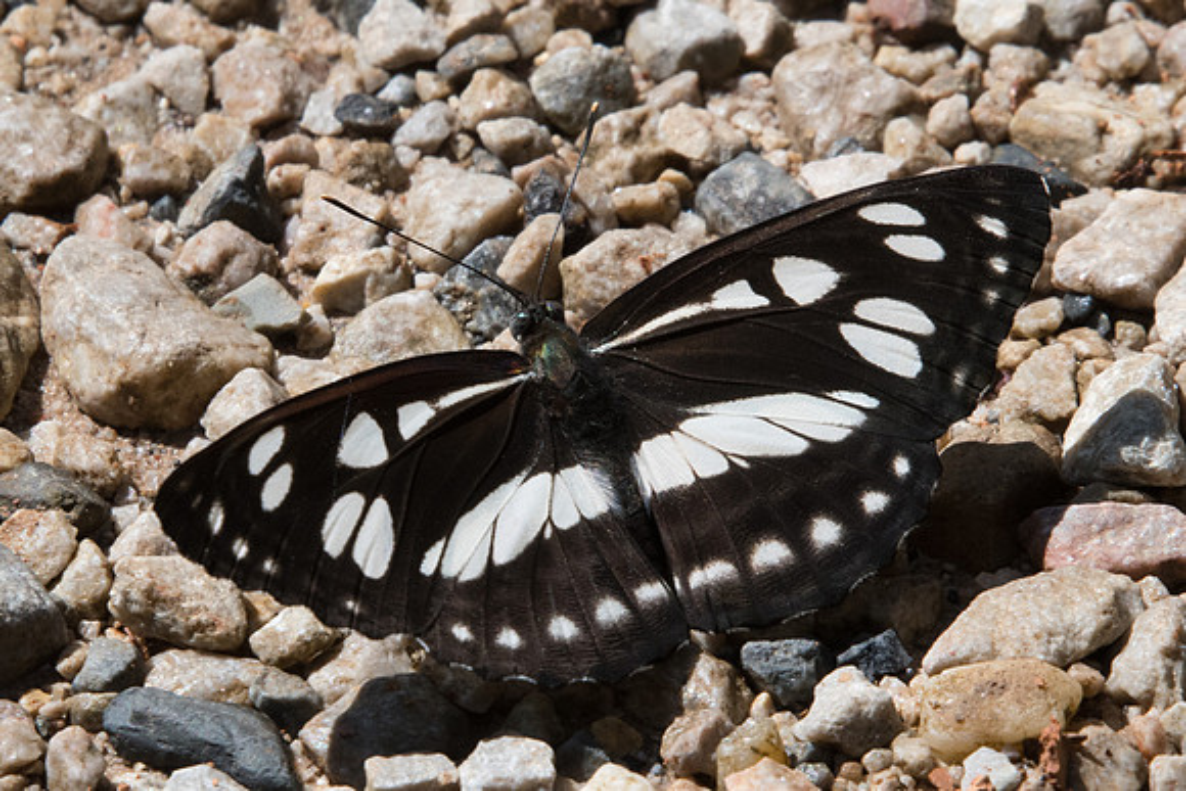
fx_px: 33192
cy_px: 419
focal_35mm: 1007
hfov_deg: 2.0
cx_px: 742
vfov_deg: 1.4
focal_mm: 400
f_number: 16
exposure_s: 1/500
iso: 800
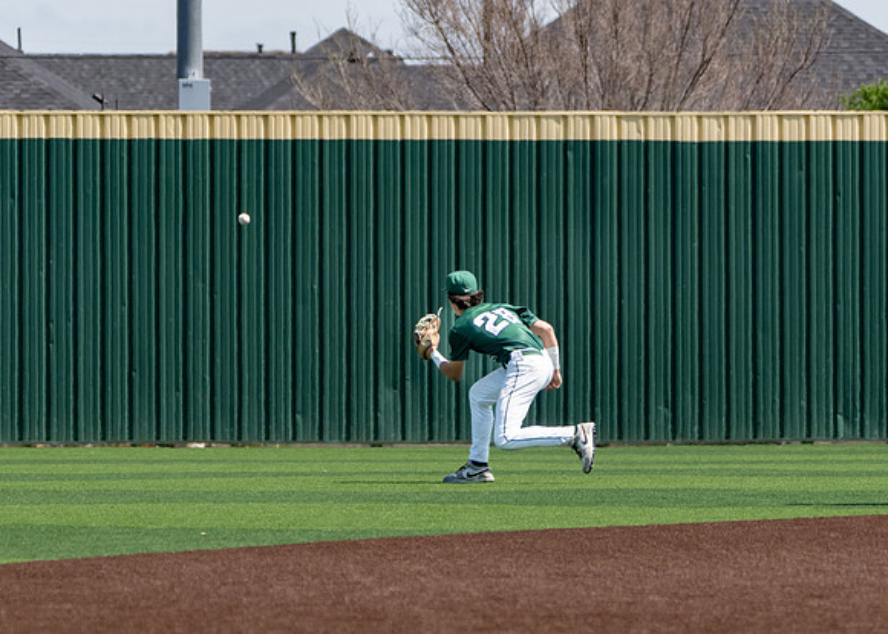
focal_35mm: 384
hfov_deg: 5.3
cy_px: 379
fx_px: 9676
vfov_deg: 3.8
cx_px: 460
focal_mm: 256
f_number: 8
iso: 1000
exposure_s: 1/2000
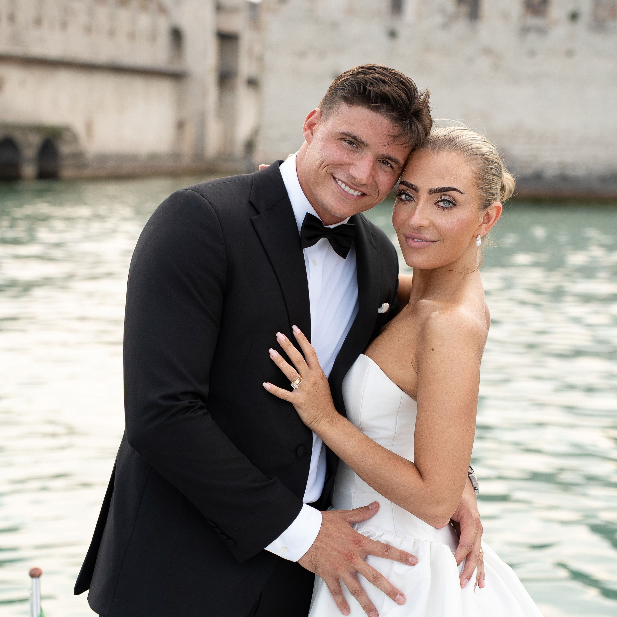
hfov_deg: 18.3
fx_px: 1916
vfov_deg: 18.3
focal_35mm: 95
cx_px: 310
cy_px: 310
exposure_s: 1/800
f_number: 4
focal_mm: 74
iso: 500
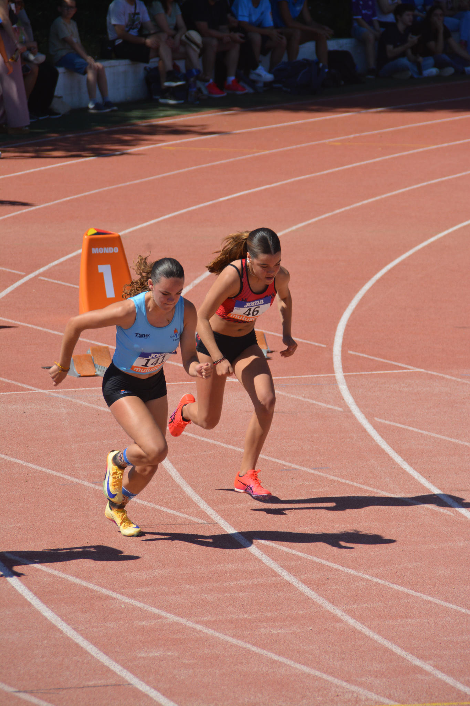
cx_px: 235
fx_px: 5876
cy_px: 353
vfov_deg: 6.9
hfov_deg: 4.6
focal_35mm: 300
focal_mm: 200
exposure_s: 1/1600
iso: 400
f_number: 7.1
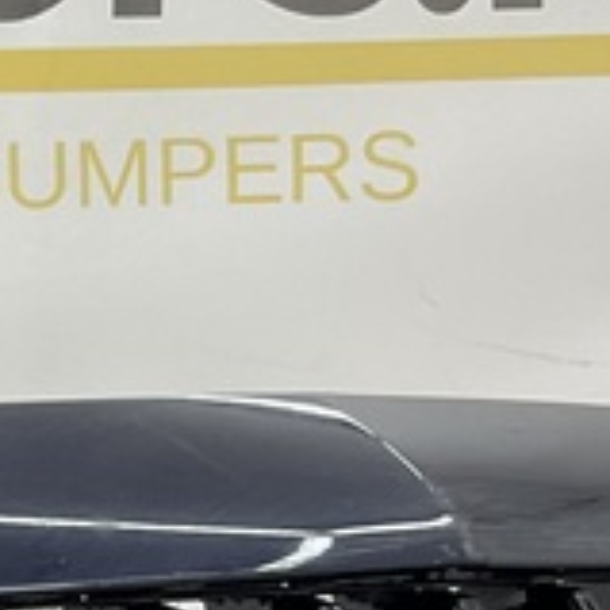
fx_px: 3230
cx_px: -506
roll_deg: +0.4
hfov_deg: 10.2
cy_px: 994
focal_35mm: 162
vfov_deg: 10.3
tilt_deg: -10.1
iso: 25
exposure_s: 1/120
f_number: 1.8
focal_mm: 3
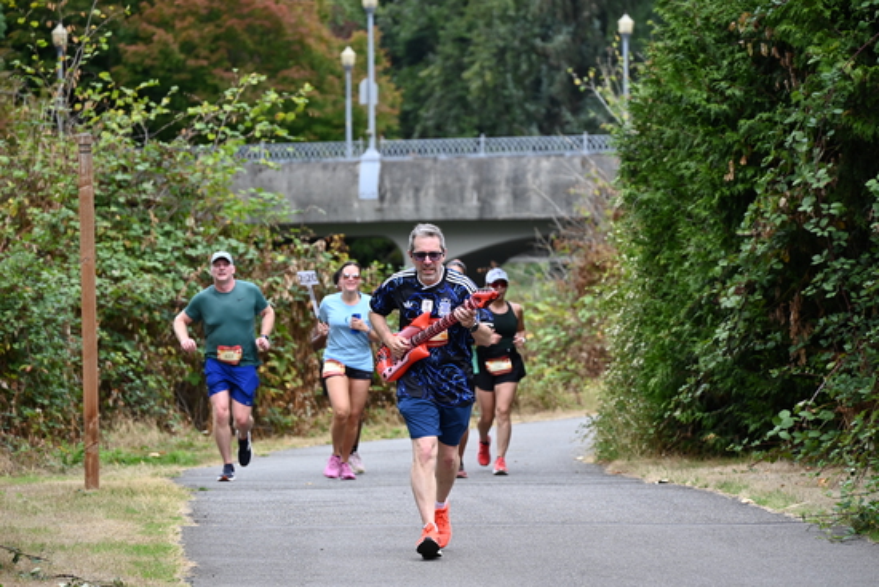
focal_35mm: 200
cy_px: 294
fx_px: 4884
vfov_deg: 6.9
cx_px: 440
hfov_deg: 10.3
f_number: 6.3
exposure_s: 1/320
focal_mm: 200
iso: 400
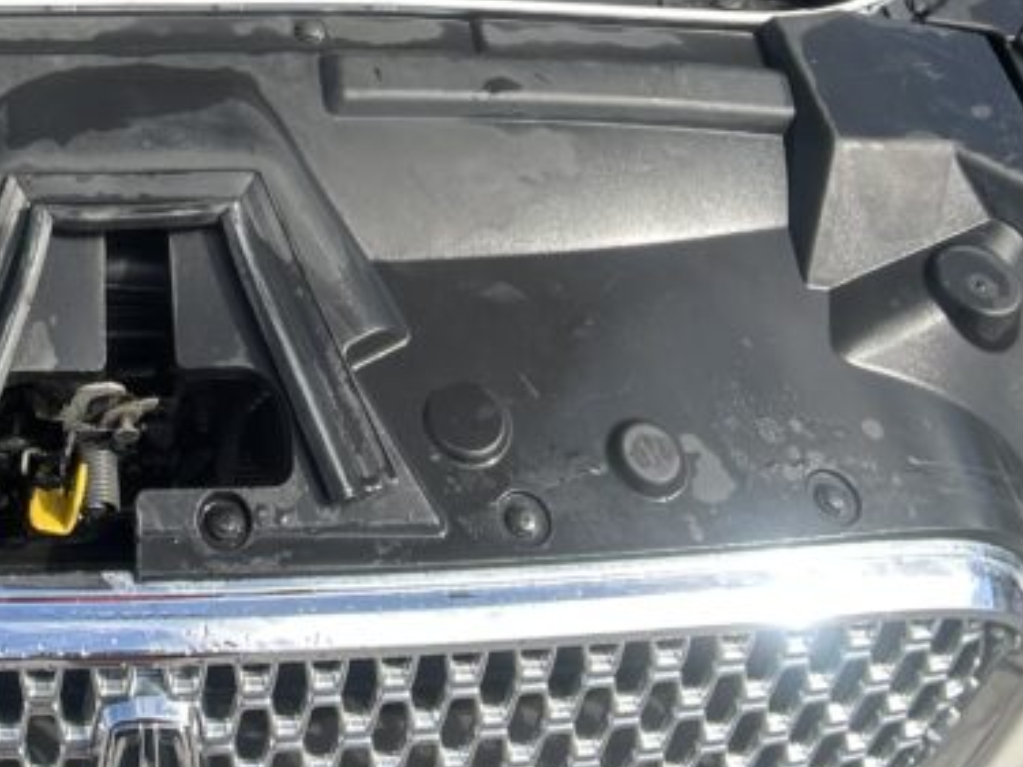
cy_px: -243
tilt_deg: -38.5
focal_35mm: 71
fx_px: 2098
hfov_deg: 26.4
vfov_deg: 19.1
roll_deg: -2.8
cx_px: 76
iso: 50
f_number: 1.5
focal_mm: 5.7
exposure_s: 1/780
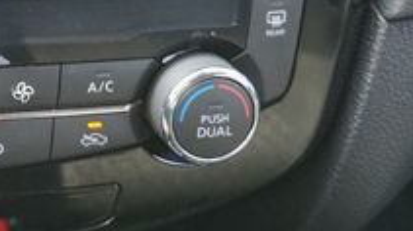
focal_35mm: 105
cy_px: -135
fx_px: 1148
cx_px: -100
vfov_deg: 11.0
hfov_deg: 19.1
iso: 640
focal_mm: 22
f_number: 4
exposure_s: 1/60
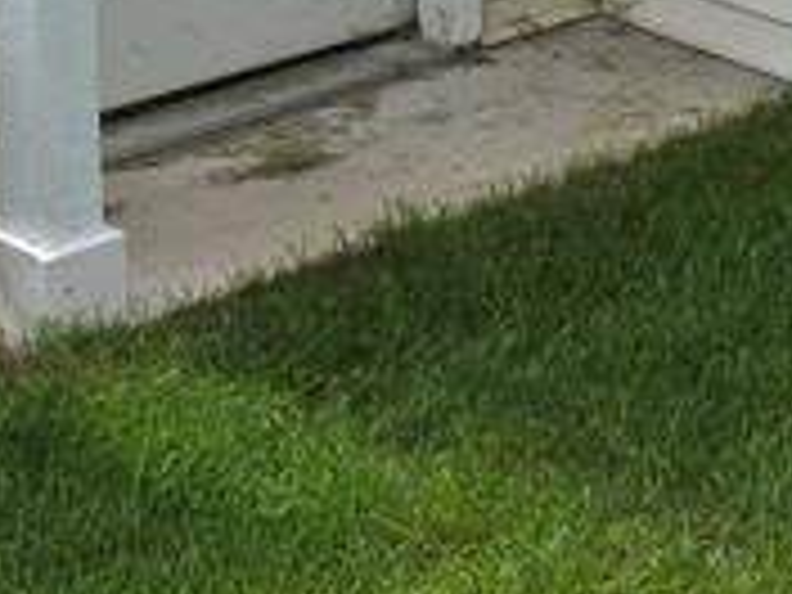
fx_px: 3066
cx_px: 554
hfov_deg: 14.7
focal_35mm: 134
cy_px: -680
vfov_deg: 10.1
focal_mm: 6.3
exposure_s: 1/2436
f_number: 1.7
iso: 80
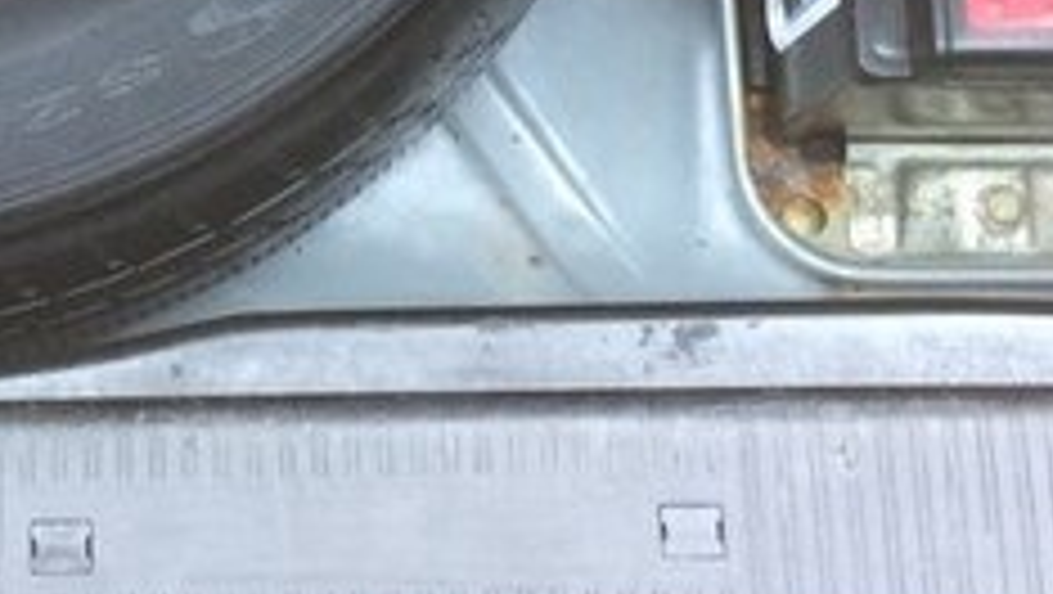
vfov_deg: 13.2
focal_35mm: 89
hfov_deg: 23.3
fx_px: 2487
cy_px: -178
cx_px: 112
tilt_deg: -74.6
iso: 40
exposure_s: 1/33
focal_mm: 4.15
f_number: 2.2
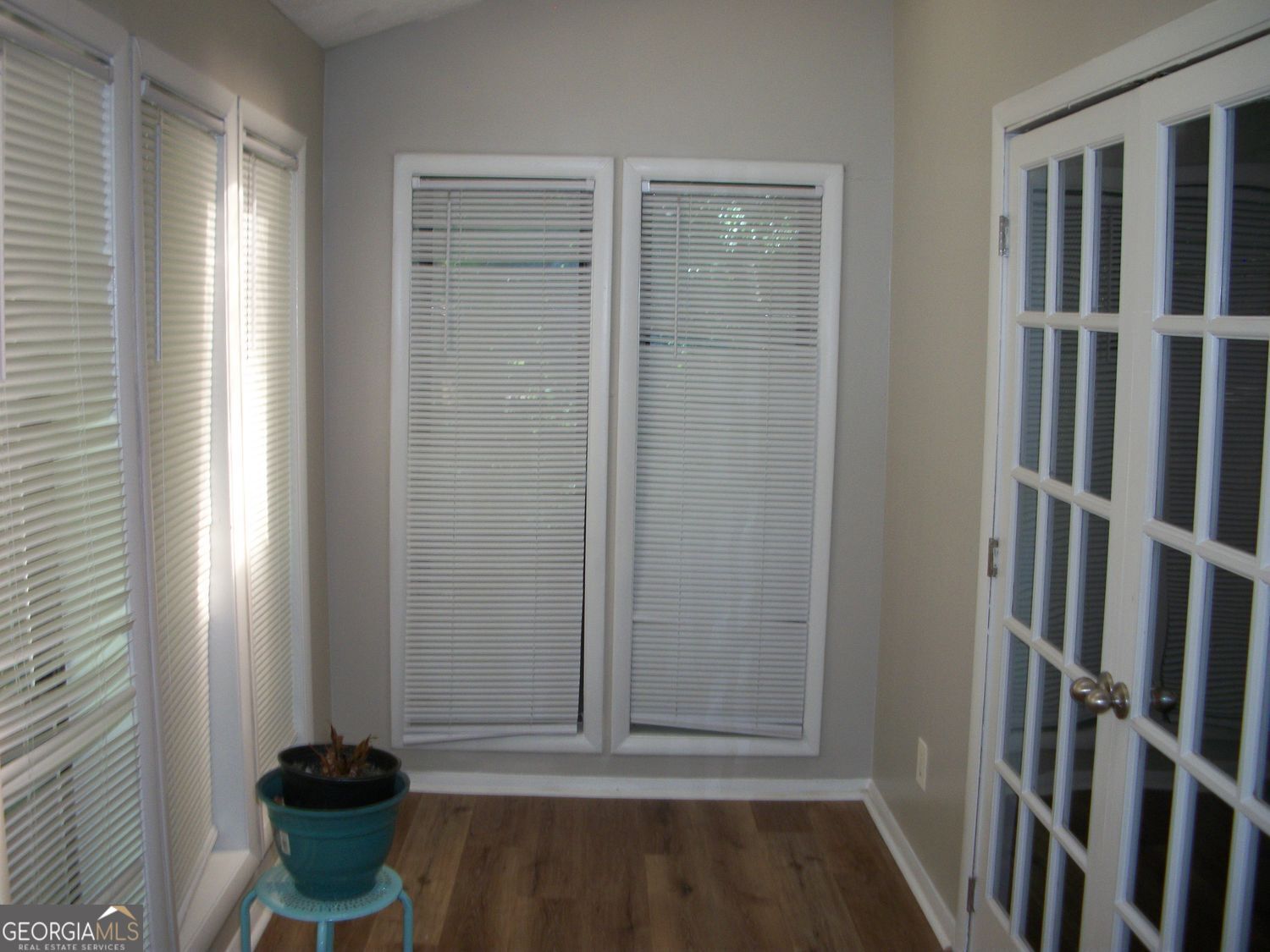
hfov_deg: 52.6
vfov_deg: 40.7
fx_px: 1284
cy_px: 476
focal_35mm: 35
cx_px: 635
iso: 80
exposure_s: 1/40
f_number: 3.1
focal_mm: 6.3
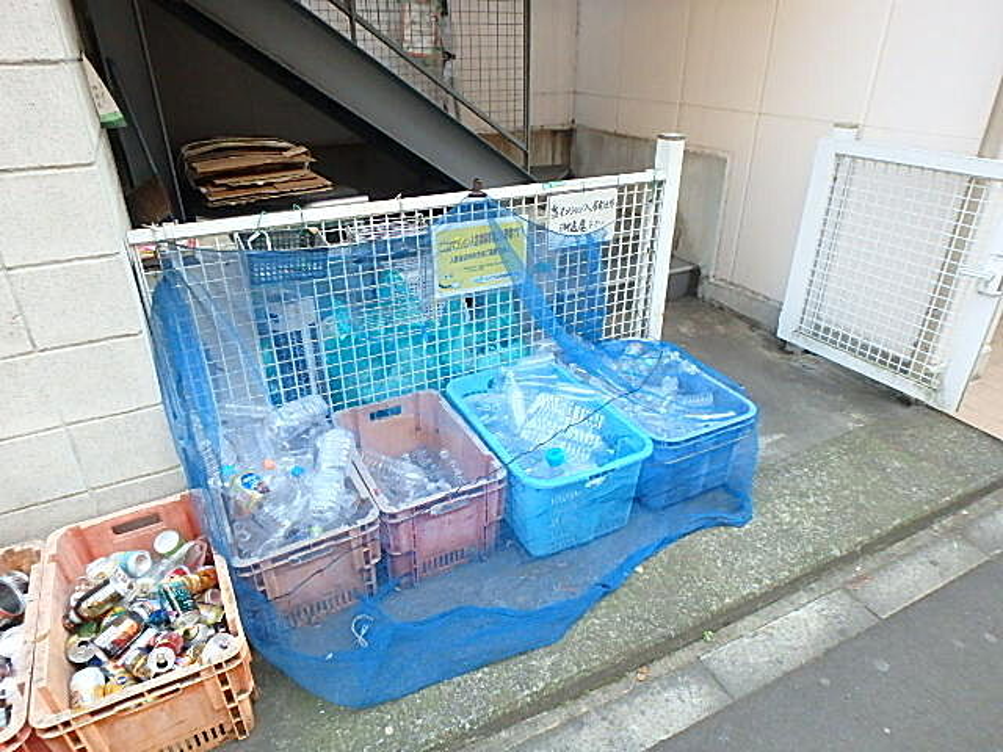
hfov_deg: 79.0
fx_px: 608
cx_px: 502
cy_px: 376
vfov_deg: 63.4
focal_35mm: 21
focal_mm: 3.7
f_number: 3.5
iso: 800
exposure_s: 1/200
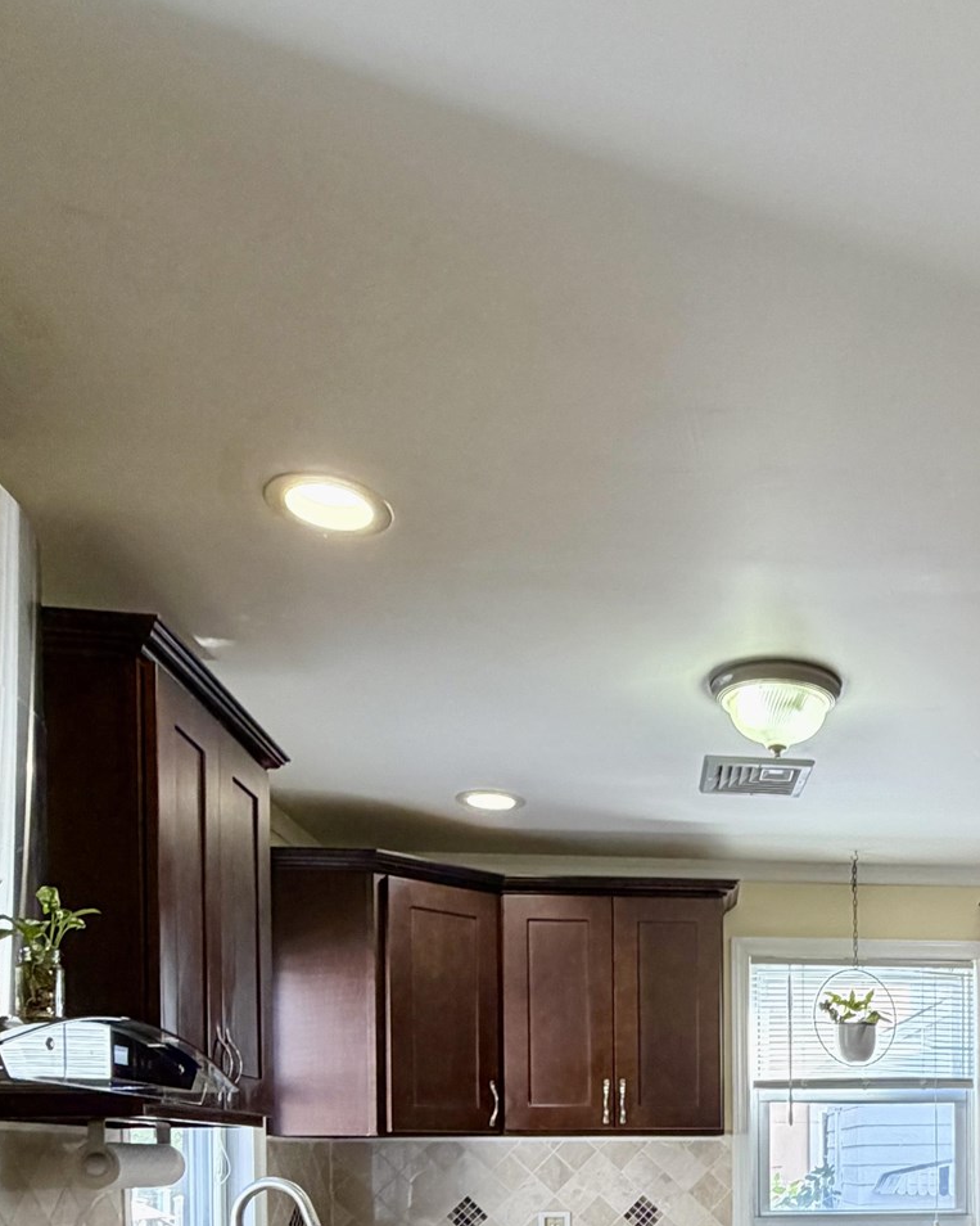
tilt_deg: +2.4
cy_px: 1106
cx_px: 837
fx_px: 1197
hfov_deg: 41.8
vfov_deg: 48.4
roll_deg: +0.0
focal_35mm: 33
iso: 160
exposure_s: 1/60
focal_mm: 2.22
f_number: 2.2
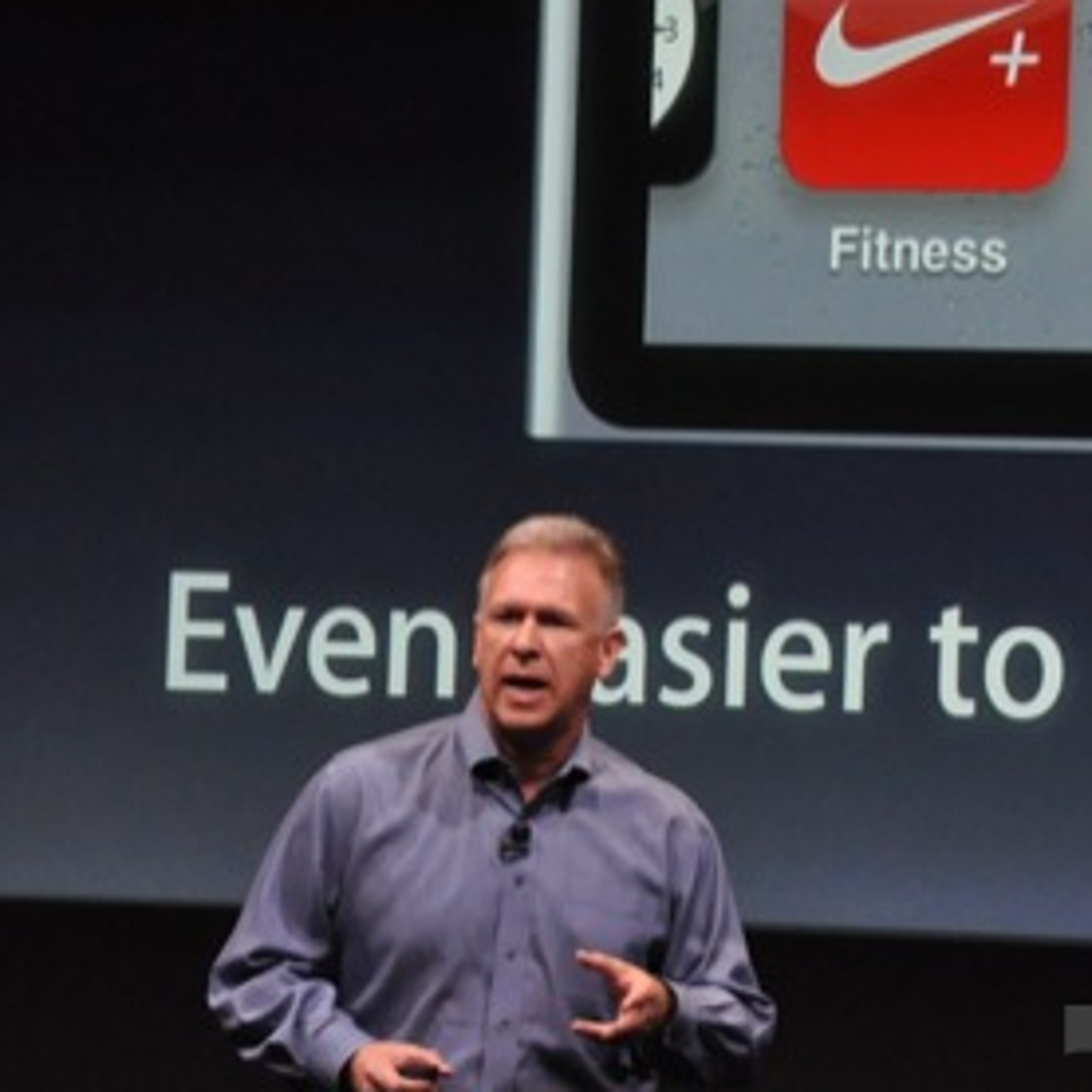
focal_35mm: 290
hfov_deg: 6.0
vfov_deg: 6.0
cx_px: 907
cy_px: 426
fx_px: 10347
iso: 2500
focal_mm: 105
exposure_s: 1/250
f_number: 5.3
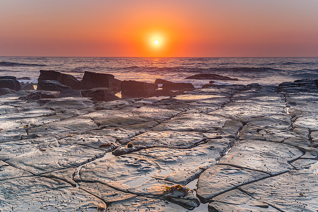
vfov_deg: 32.5
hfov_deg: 47.1
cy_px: 106
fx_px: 365
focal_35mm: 41
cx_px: 159
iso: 50
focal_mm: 27
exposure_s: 1/15
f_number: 7.1
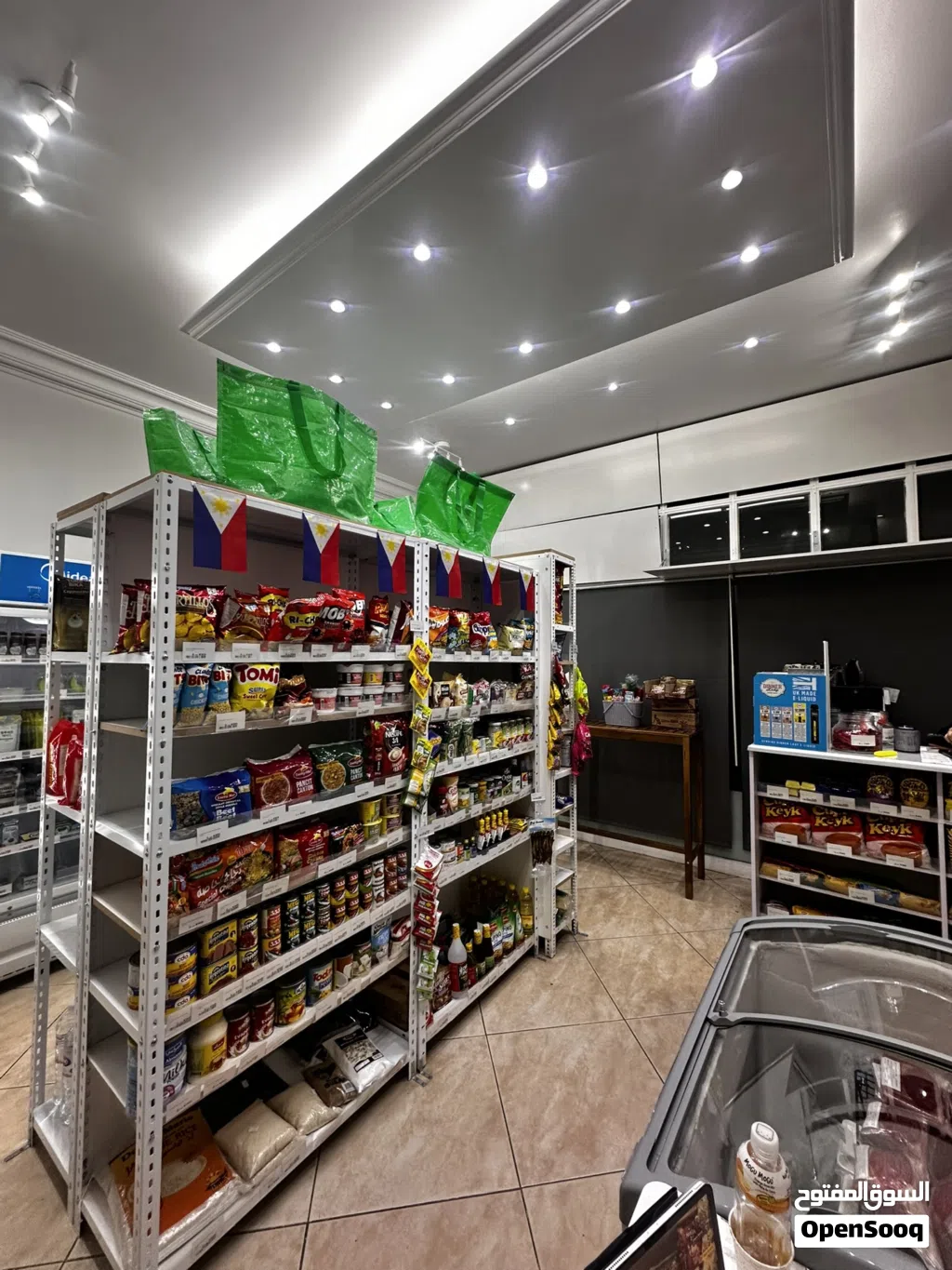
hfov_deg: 85.7
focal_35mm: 14
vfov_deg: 102.1
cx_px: 476
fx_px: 513
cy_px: 635
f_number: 2.2
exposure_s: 1/100
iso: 160
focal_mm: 2.22
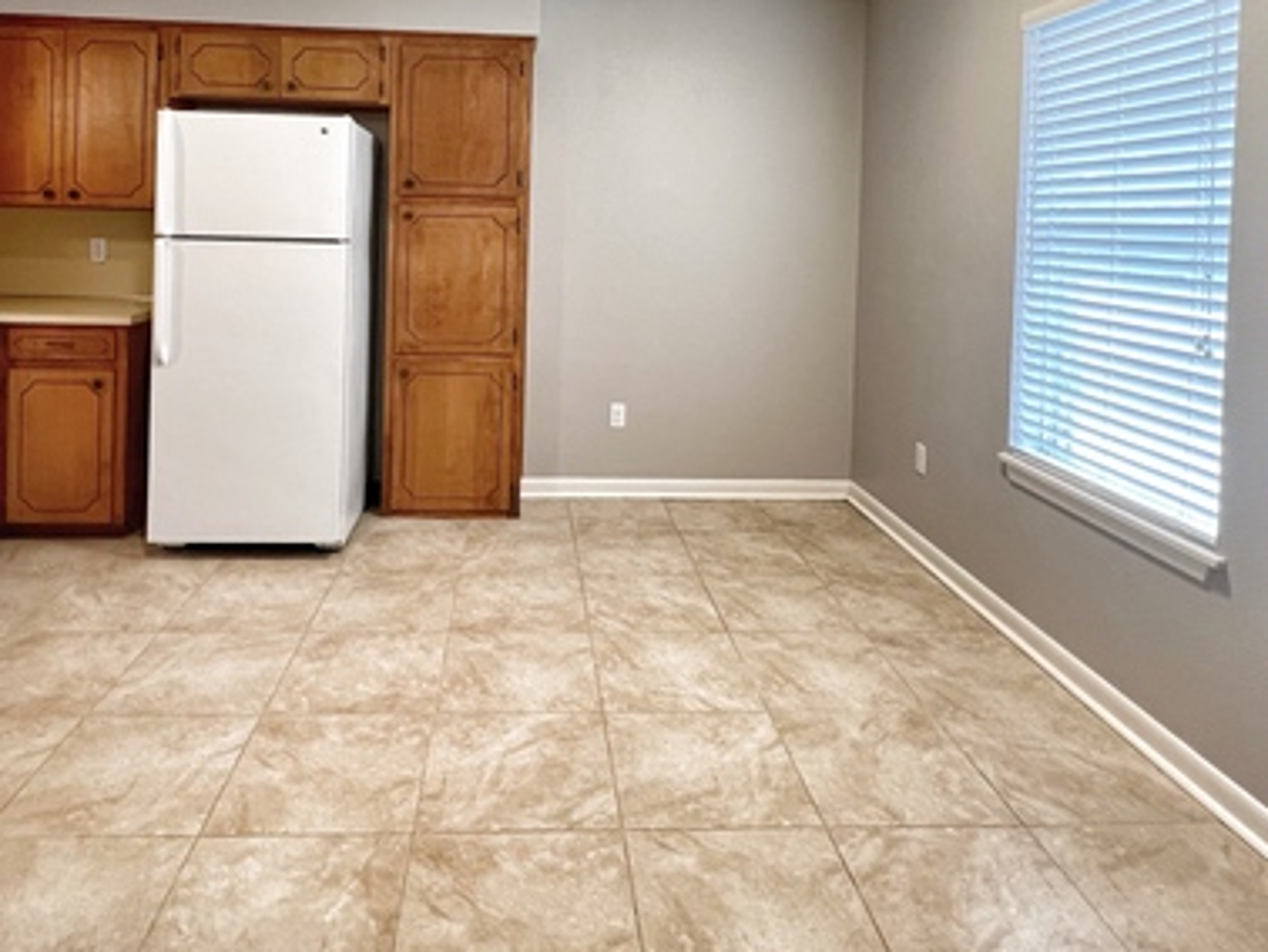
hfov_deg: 76.1
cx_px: 570
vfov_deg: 58.0
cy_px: 238
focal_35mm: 22
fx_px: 806
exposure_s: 1/60
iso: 160
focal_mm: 1.57
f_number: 1.8
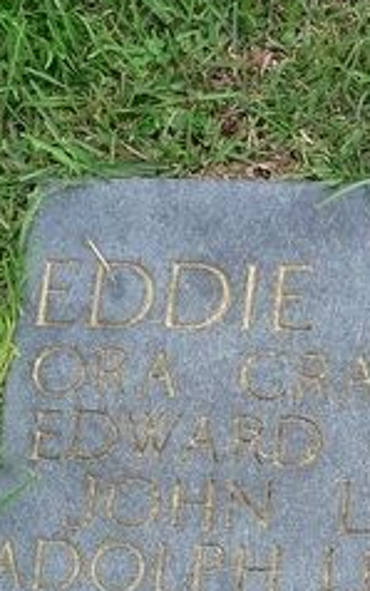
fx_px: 2063
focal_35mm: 128
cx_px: 740
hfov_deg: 9.6
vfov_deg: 15.9
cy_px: 628
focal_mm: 6
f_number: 2.8
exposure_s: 1/500
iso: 100
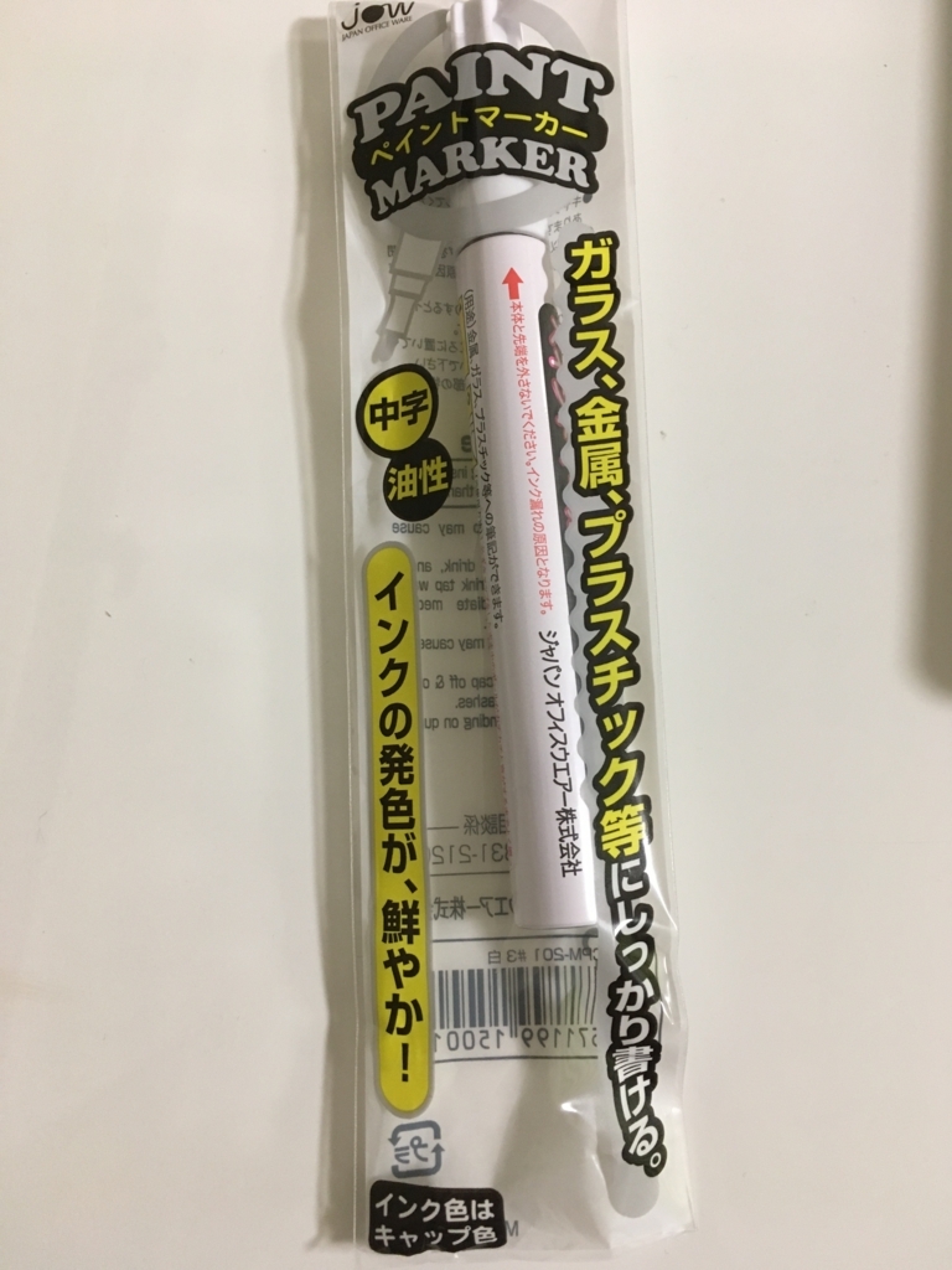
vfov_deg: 61.7
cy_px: 635
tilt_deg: -81.1
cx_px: 476
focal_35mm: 29
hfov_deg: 48.2
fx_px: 1063
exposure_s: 1/30
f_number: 2.2
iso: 125
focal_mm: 4.15
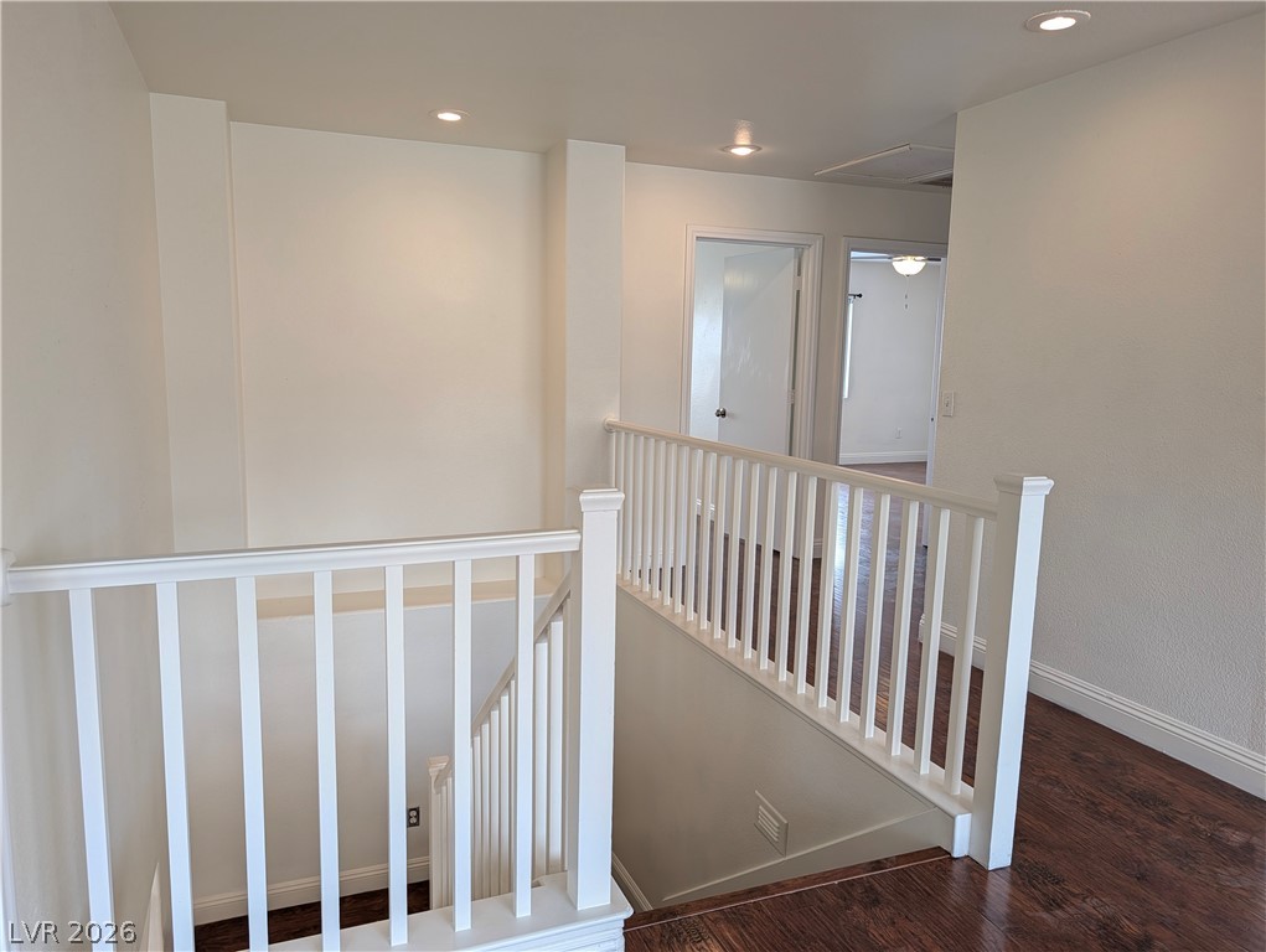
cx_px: 633
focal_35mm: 24
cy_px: 476
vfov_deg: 56.9
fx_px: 879
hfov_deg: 71.5
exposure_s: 1/120
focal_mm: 6.9
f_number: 1.68
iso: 71
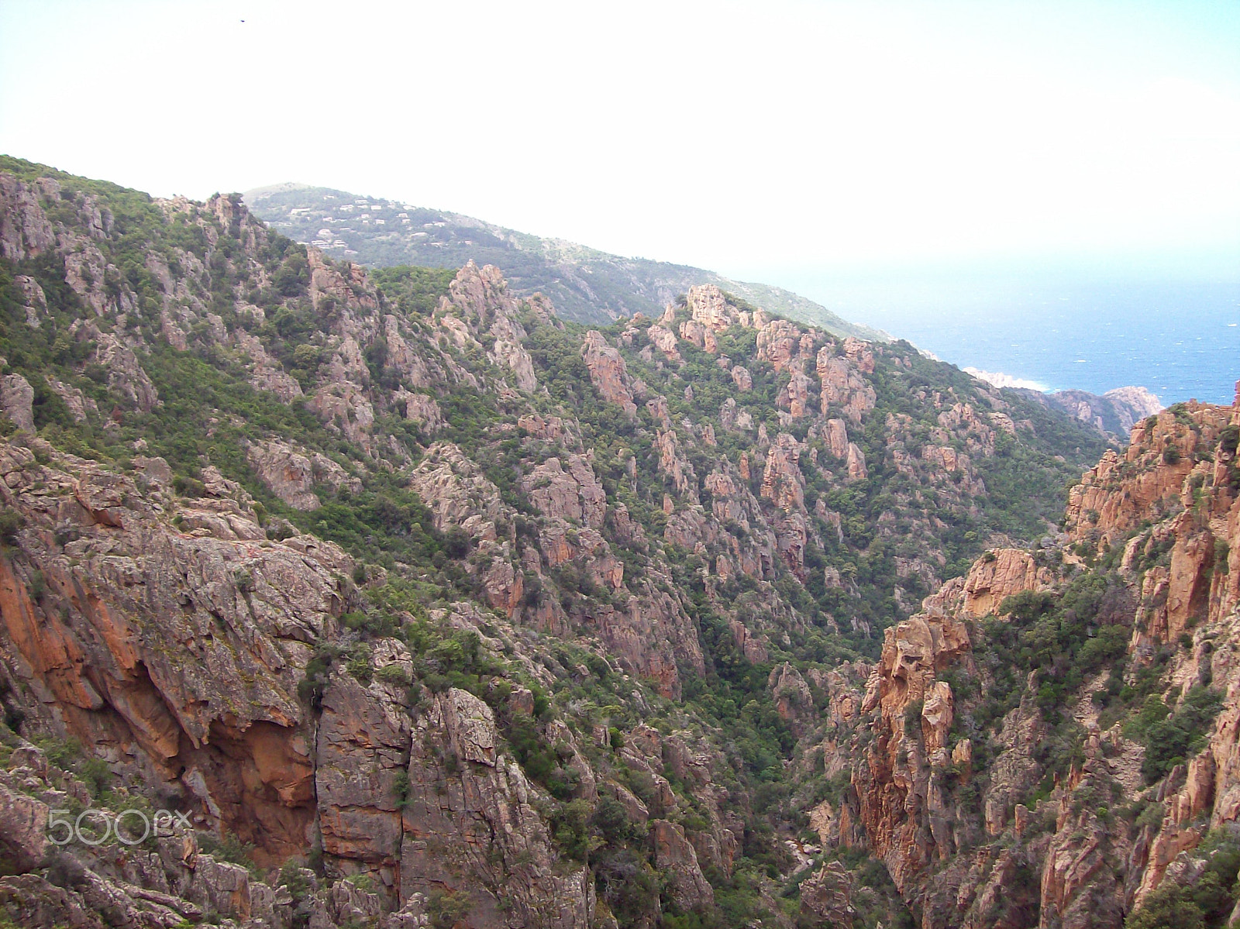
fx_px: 1289
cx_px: 620
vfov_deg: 39.6
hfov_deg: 51.4
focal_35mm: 36
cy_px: 464
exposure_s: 1/504
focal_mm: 6
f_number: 2.7
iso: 80
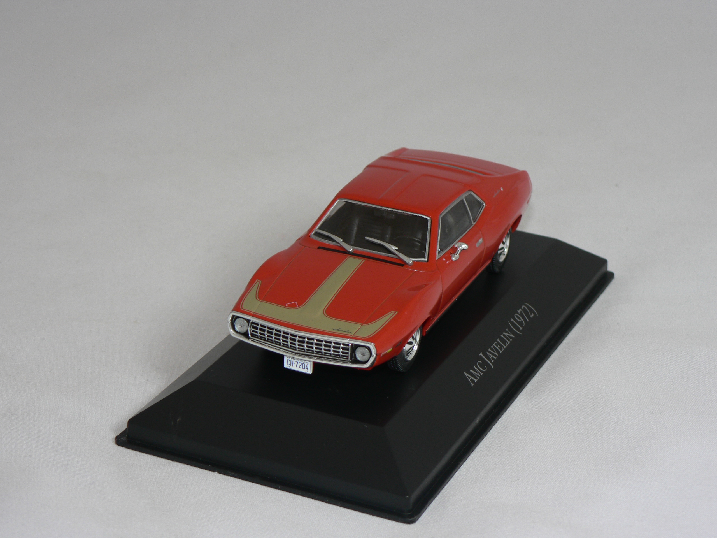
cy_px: 269
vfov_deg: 15.9
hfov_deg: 21.1
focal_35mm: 93
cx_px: 358
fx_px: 1926
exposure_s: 1/60
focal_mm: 15.5
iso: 80
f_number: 3.2
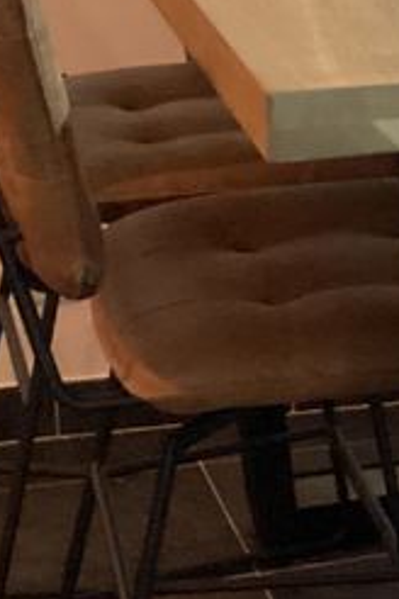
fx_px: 2178
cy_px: 317
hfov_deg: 10.3
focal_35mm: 131
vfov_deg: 15.6
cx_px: 518
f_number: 2.4
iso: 640
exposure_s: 1/17
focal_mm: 3.3
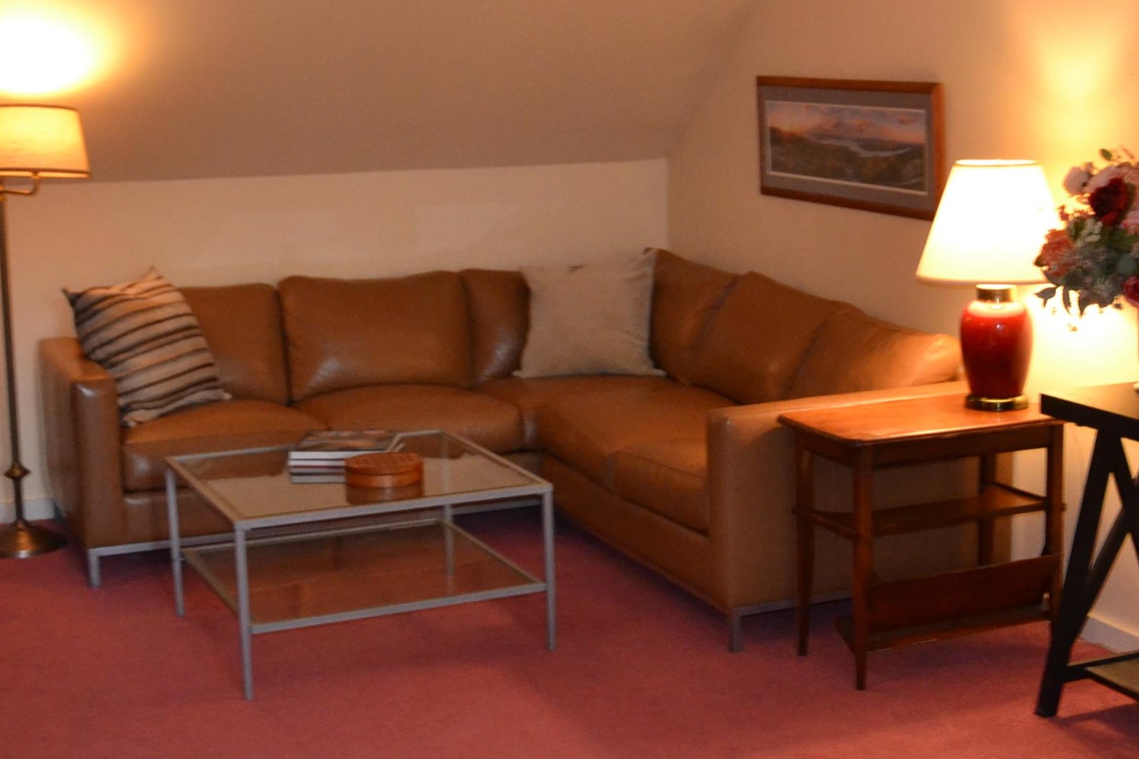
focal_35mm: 59
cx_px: 731
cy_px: 397
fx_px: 1866
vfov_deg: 23.0
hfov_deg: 33.7
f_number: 3.5
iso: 1600
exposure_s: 1/60
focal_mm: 20
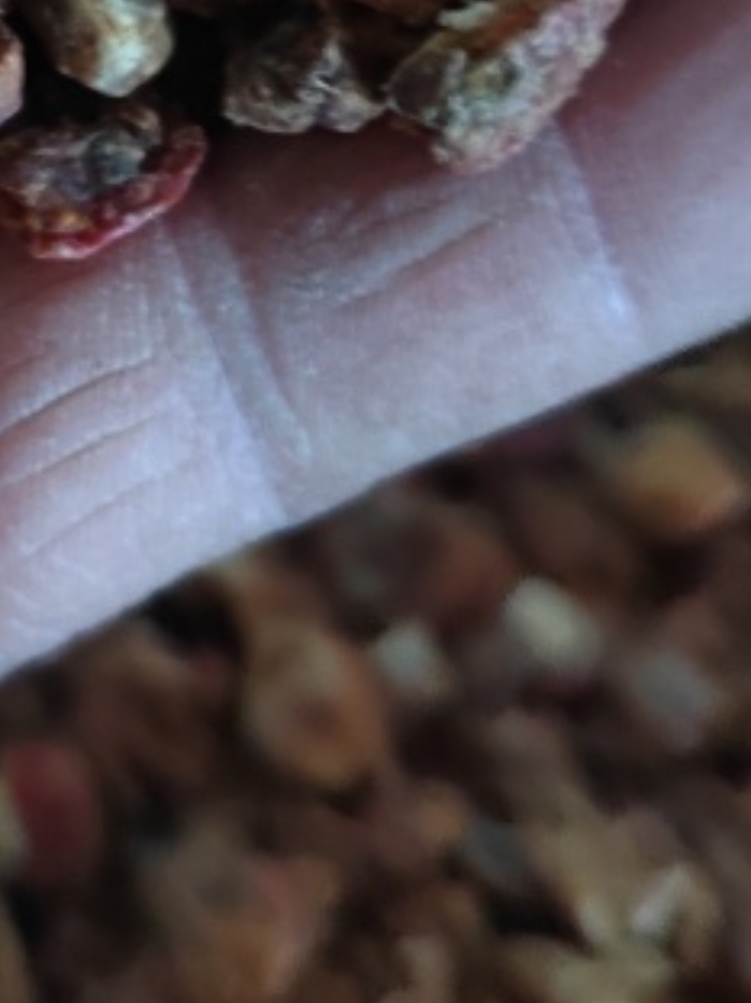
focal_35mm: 79
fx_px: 2287
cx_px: -77
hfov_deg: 18.0
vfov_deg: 23.5
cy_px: -37
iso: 4720
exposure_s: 1/16.7
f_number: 1.9
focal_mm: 5.52
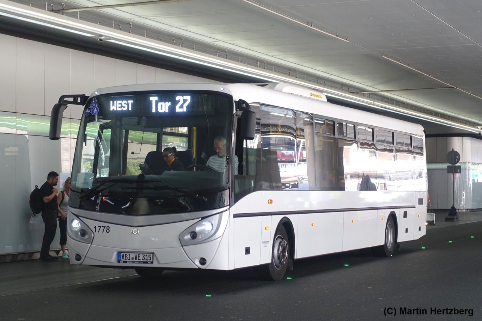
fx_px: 937
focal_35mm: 70
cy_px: 160
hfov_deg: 28.9
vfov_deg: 19.4
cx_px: 241
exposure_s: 1/80
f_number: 2.8
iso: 160
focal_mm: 25.7
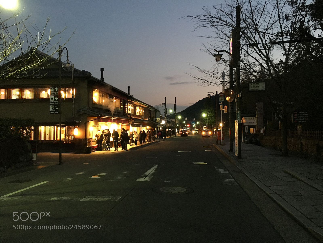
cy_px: 122
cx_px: 162
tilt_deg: +0.5
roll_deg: -0.3
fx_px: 271
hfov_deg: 61.7
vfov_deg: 48.2
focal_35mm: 29
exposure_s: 1/15
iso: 400
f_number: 2.2
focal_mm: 4.15
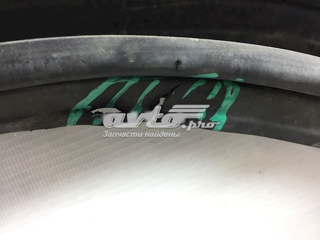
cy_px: 120
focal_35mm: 29
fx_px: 268
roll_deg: +17.5
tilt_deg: -6.7
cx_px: 160
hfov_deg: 61.7
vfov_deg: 48.2
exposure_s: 1/33
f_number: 2.2
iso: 80
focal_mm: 4.15
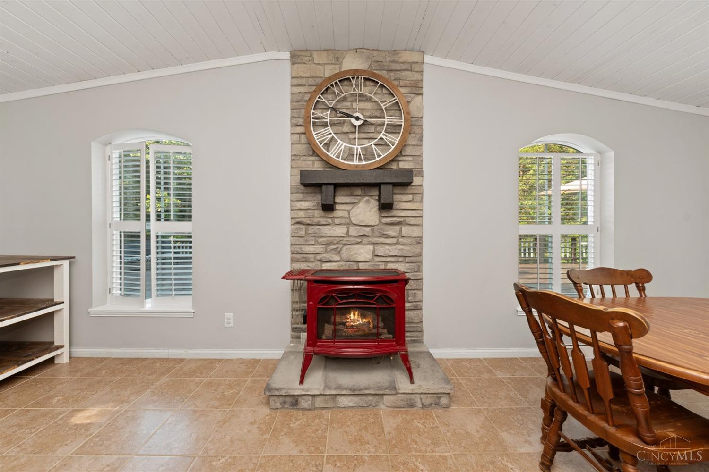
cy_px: 236
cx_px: 354
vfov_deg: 90.0
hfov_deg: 112.6
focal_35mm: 12
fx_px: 236
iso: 250
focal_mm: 12
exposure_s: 1/25
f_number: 5.6
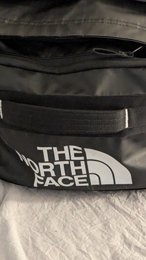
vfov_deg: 26.3
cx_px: 89
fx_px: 551
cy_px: 72
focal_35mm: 80
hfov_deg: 15.1
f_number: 1.85
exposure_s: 1/35.1
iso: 1156
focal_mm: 6.81
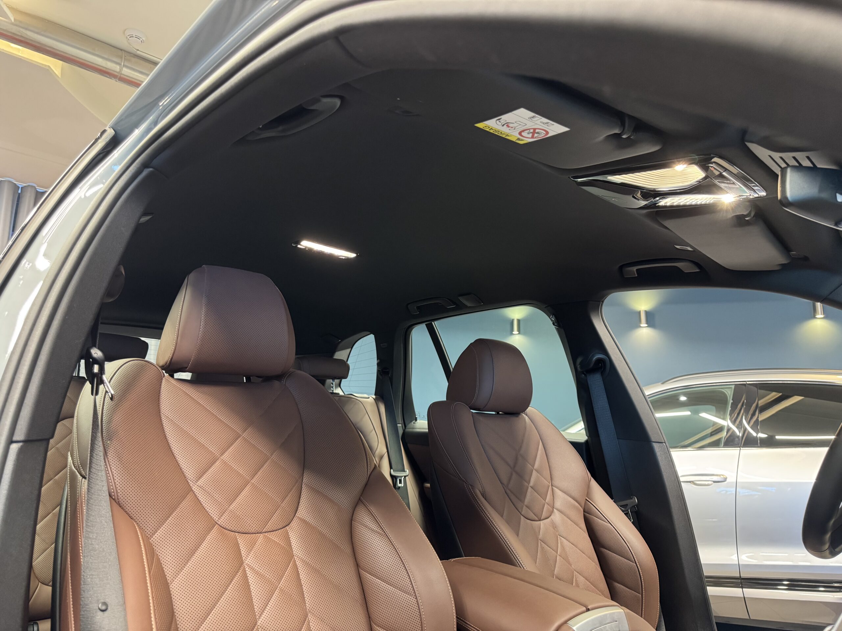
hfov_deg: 71.6
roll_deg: -0.8
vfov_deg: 56.8
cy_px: 316
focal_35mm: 24
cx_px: 421
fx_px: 584
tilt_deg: +9.8
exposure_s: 1/50
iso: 500
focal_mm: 6.76
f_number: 1.78
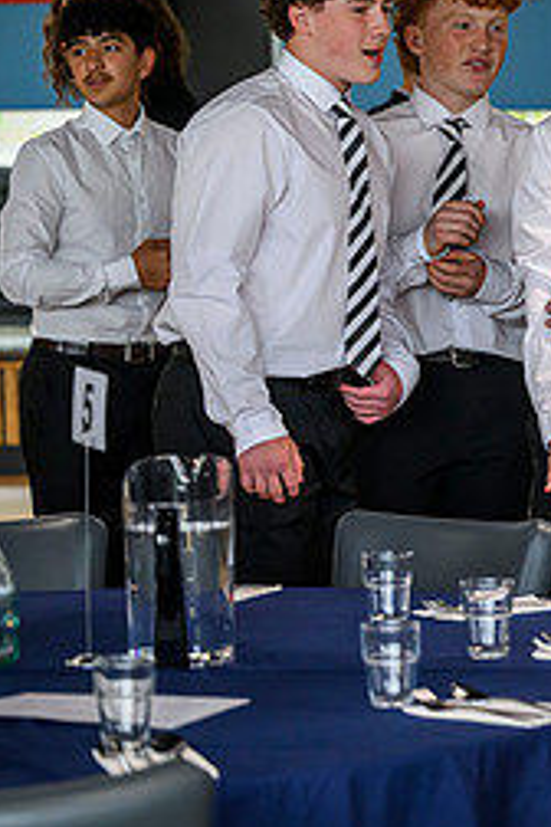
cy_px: 248
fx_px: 4063
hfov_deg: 7.6
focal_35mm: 177
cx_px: 945
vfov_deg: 11.6
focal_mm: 77
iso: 1600
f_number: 2.8
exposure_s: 1/400
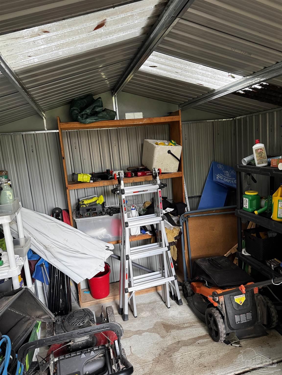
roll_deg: +3.4
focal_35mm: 24
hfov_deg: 56.8
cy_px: 188
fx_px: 261
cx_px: 141
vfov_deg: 71.6
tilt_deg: -9.6
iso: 200
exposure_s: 1/121
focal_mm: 6.76
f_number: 1.78
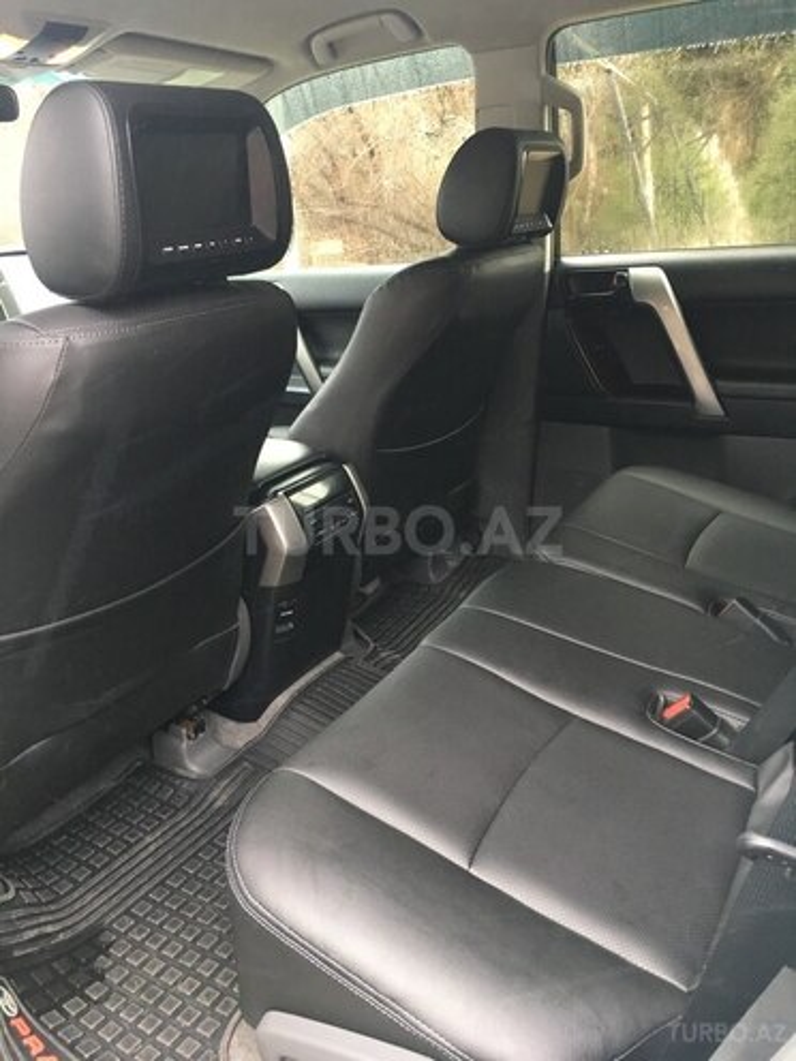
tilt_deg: -21.1
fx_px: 889
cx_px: 398
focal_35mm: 29
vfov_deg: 61.7
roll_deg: +6.7
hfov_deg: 48.2
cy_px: 530
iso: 125
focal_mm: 4.15
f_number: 2.2
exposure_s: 1/33
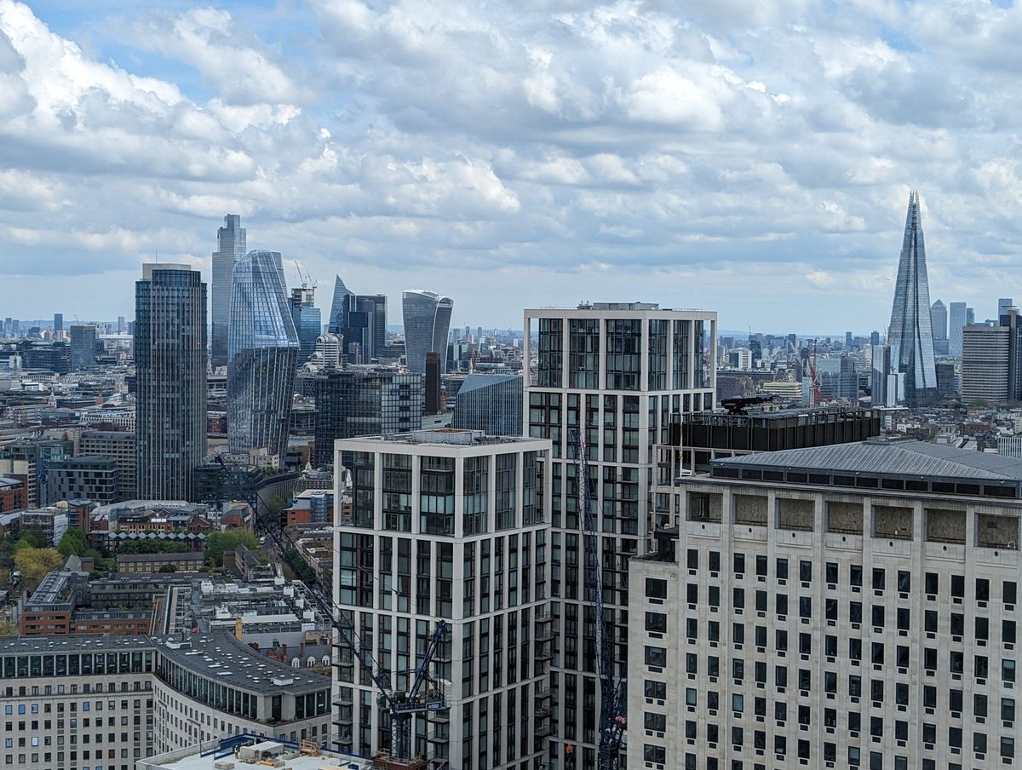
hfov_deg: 38.9
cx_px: 511
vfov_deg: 29.8
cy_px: 385
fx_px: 1449
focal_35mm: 49
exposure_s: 1/1166
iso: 21
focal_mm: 6.9
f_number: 1.68
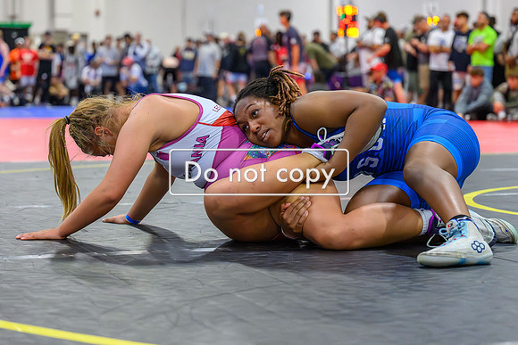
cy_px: 145
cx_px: 227
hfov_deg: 20.2
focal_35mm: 101
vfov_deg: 13.5
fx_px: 1455
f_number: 2.8
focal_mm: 70
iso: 18000
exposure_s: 1/800
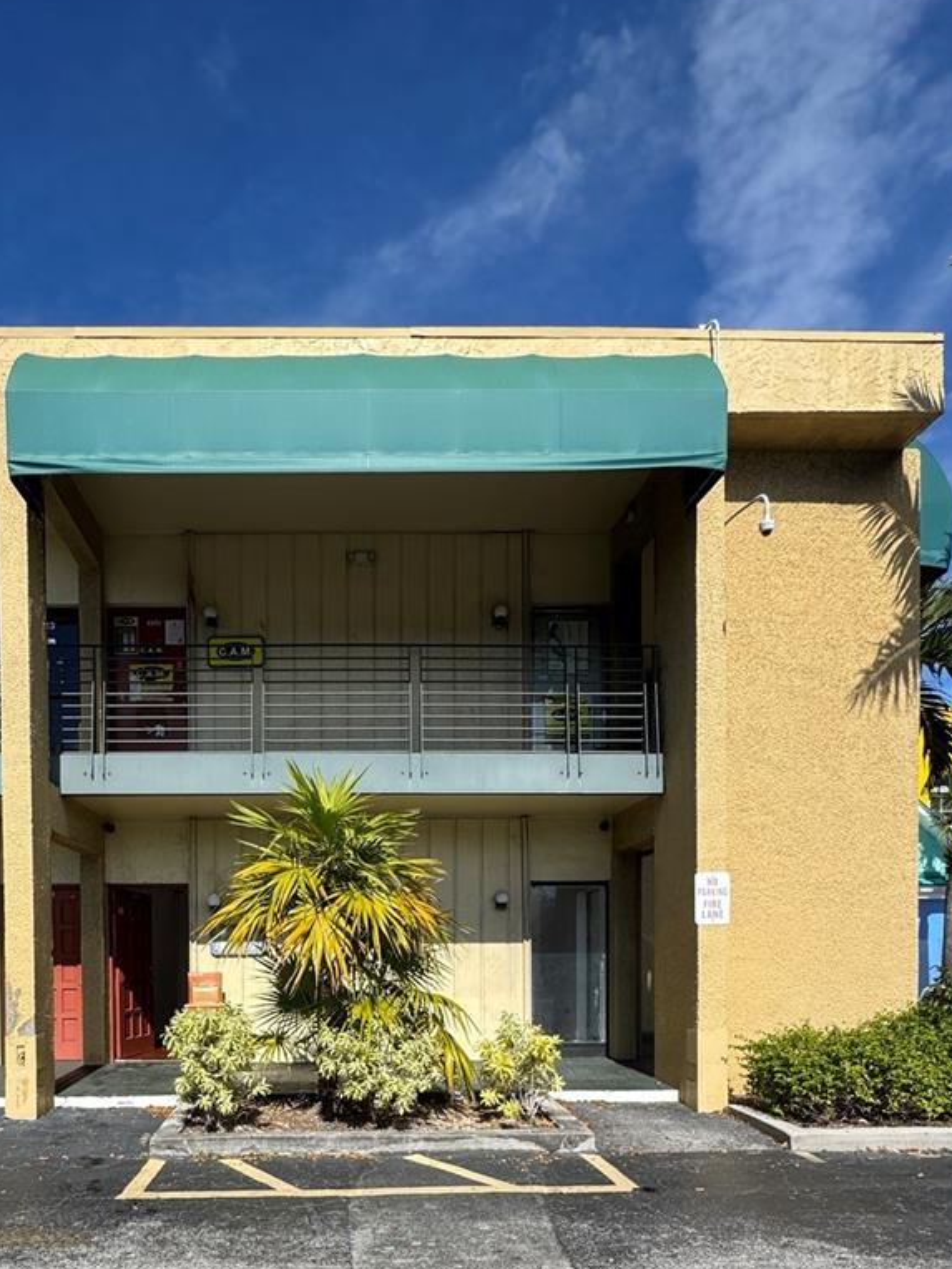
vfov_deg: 70.5
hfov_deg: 60.0
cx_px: 339
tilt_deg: -1.5
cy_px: 973
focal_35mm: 22
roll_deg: +0.6
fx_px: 807
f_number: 2.2
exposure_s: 1/1927
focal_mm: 2.22
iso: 50
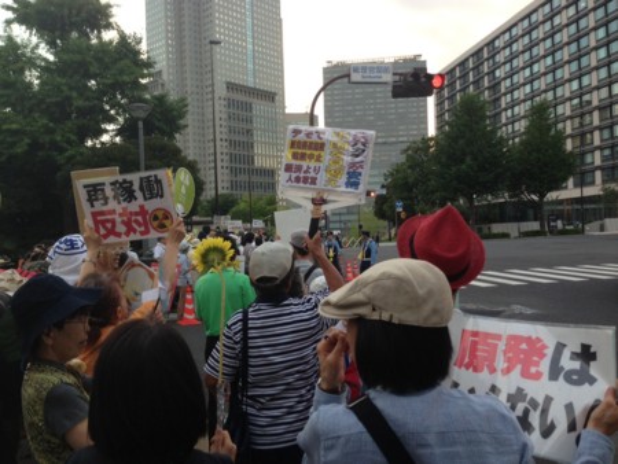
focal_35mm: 33
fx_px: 589
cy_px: 232
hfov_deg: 55.3
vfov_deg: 43.0
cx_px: 309
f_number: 2.4
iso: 64
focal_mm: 4.13
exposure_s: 1/120
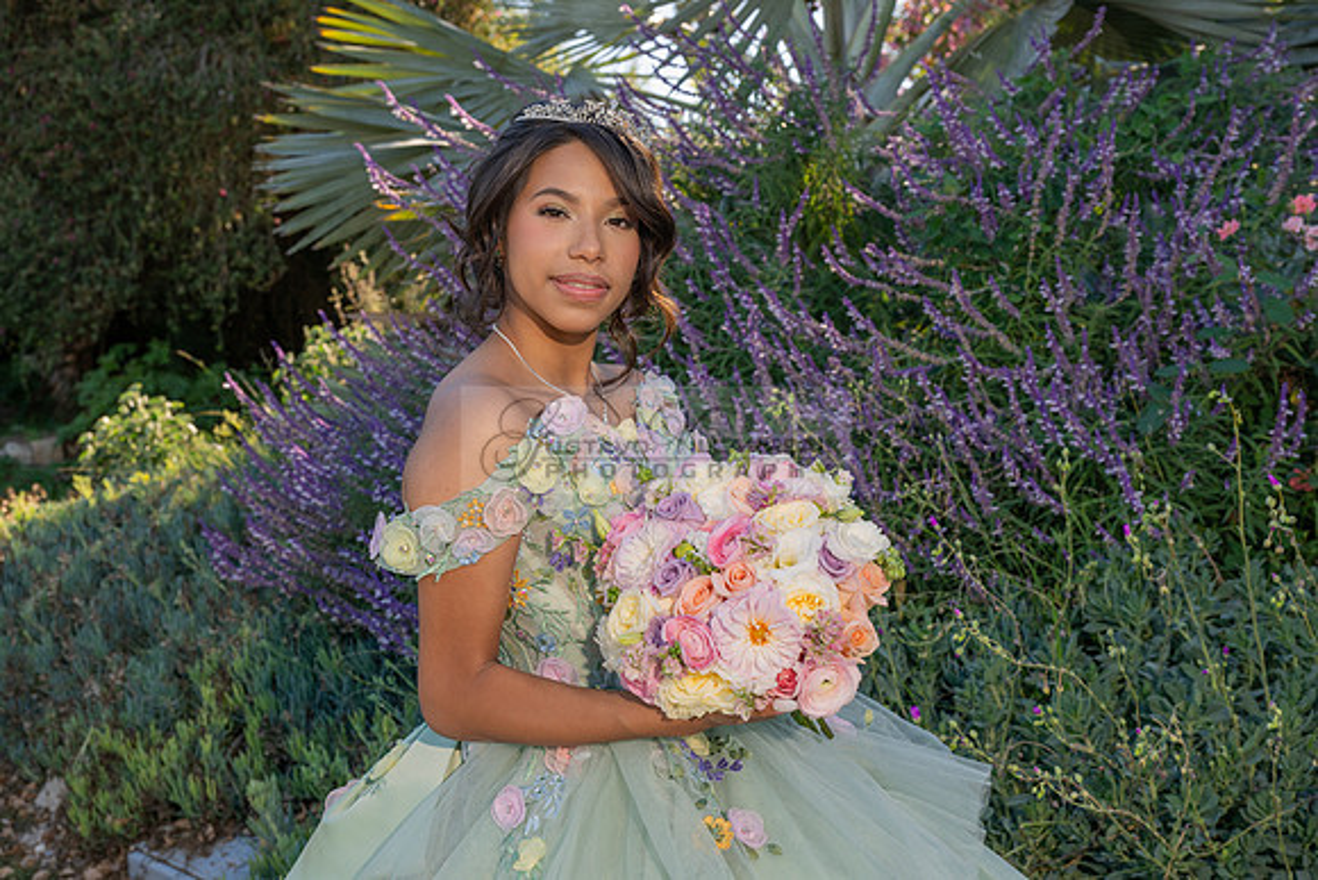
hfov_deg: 45.4
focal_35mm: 43
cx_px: 659
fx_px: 1575
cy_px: 440
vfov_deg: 31.2
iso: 200
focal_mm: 43
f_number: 7.1
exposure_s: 1/200
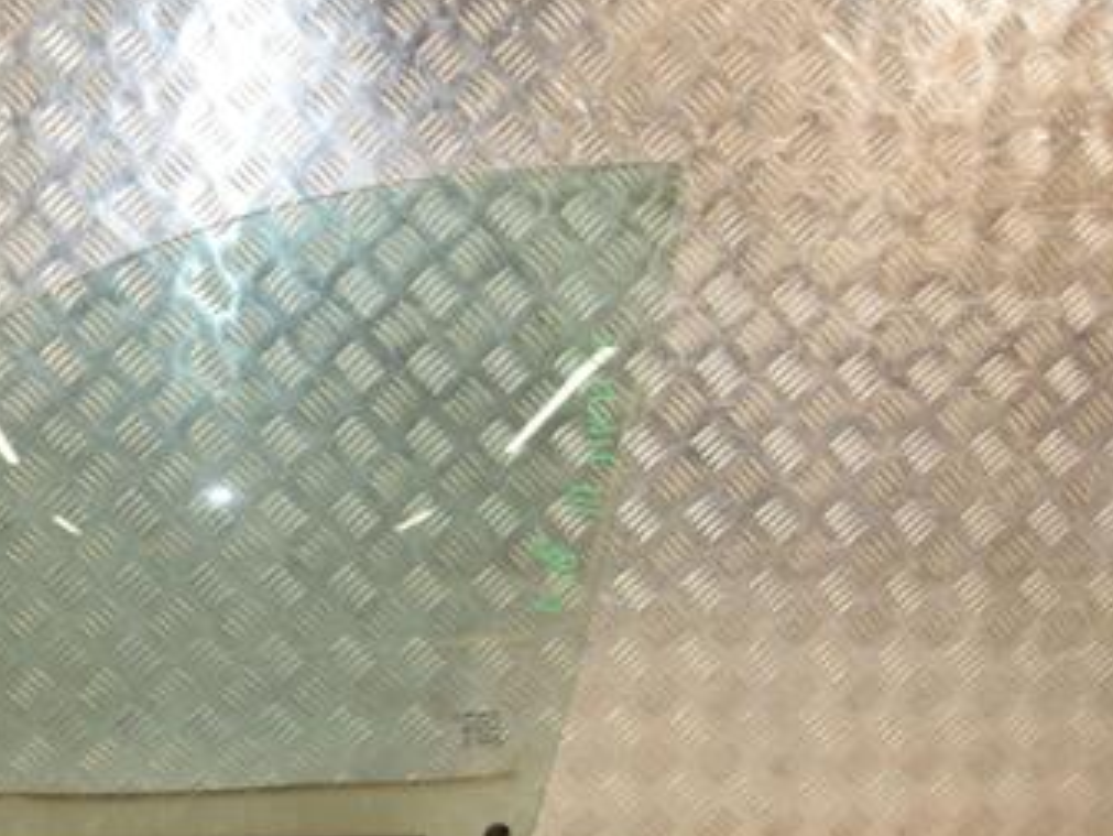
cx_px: 284
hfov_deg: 34.9
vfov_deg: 27.0
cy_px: 532
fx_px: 1732
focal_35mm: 54
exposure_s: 1/200
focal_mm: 21
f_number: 6.3
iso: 800
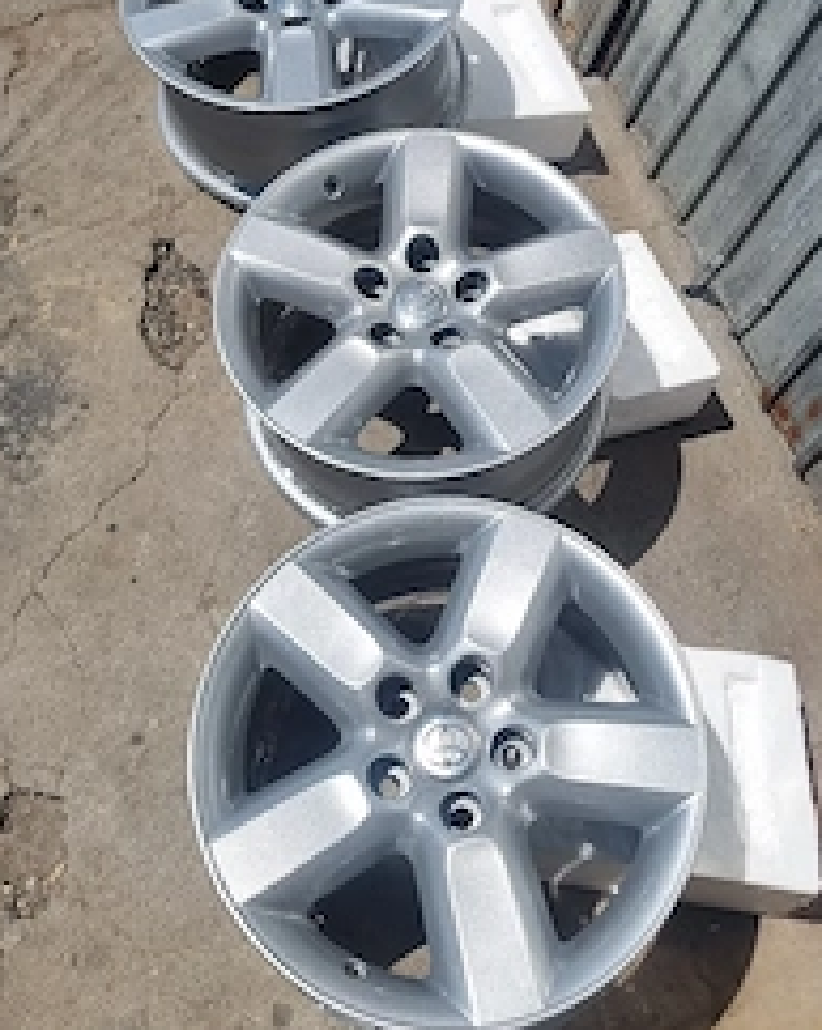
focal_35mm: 42
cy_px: 277
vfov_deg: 42.7
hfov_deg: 35.6
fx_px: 1280
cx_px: 396
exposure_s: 1/10000
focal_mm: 5.4
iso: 50
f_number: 1.8
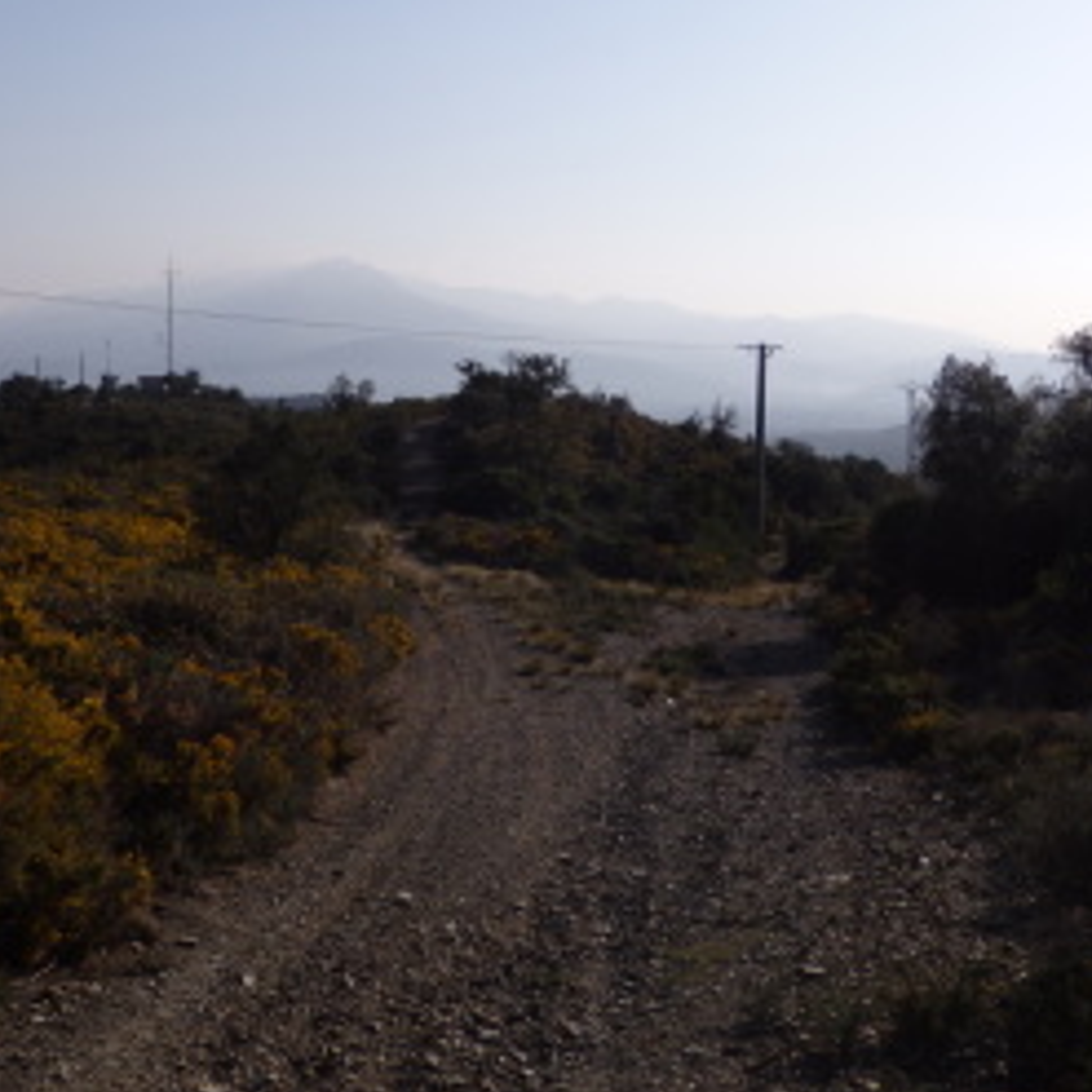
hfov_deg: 39.2
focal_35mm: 43
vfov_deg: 39.0
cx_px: 553
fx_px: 1535
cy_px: 438
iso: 100
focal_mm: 5.5
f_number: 9.4
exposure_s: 1/320
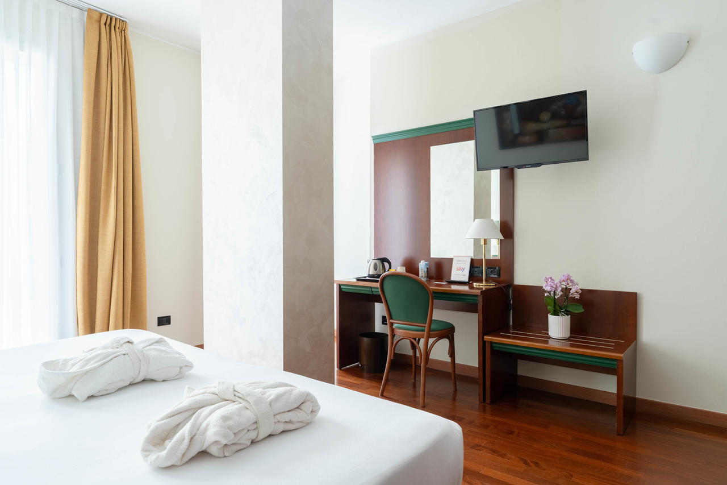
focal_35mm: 22
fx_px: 442
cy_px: 242
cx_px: 364
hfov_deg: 78.8
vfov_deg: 57.4
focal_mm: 21.9
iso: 200
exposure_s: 1/20
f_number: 8
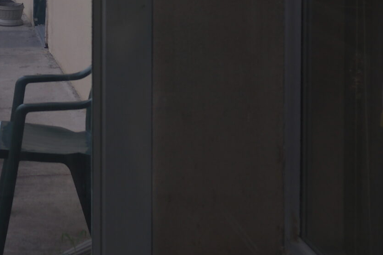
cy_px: -122
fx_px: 979
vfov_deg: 14.0
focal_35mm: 92
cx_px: -40
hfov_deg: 21.0
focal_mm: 20
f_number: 4
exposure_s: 1/125
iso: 100
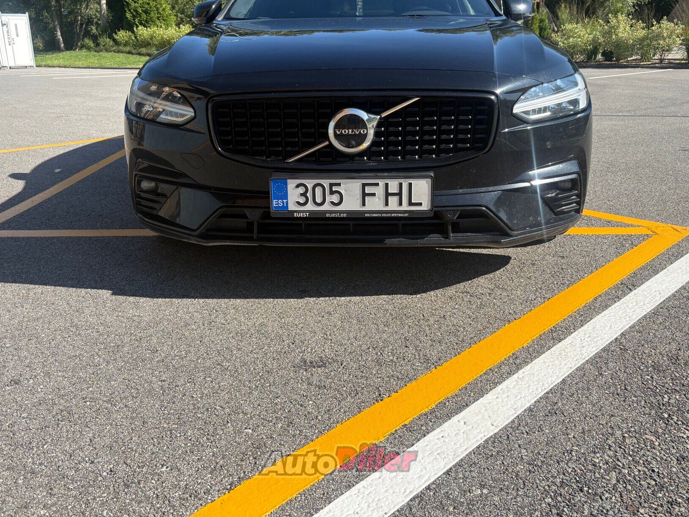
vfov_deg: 45.3
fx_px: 617
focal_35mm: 31
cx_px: 338
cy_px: 212
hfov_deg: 58.3
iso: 50
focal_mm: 5.96
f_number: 1.6
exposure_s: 1/2364
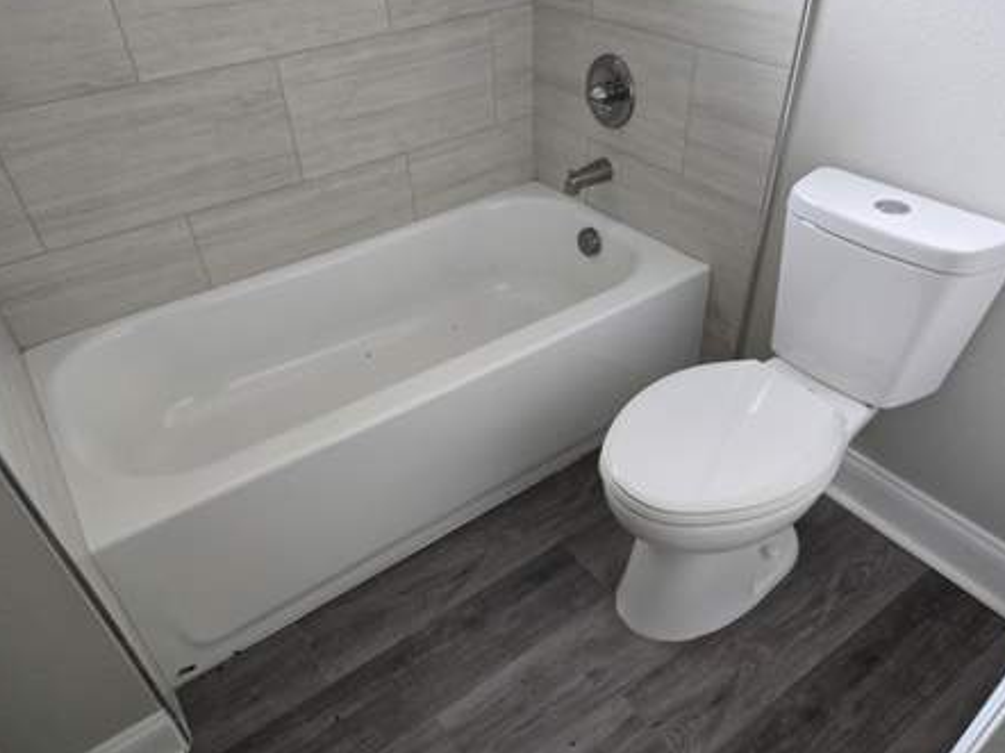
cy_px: 382
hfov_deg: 69.4
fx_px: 725
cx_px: 521
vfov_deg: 54.8
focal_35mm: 25
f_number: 1.8
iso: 640
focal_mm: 5.4
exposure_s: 1/120
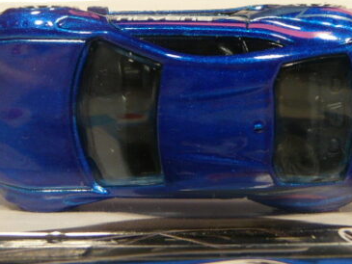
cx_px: 196
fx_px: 753
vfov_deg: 19.8
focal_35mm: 74
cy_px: 72
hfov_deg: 26.3
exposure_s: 1/60
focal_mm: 4.6
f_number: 2.8
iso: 100
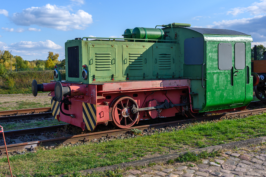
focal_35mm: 39
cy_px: 88
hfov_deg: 49.6
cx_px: 133
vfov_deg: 34.2
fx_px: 288
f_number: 8
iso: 200
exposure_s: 1/640
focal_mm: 26
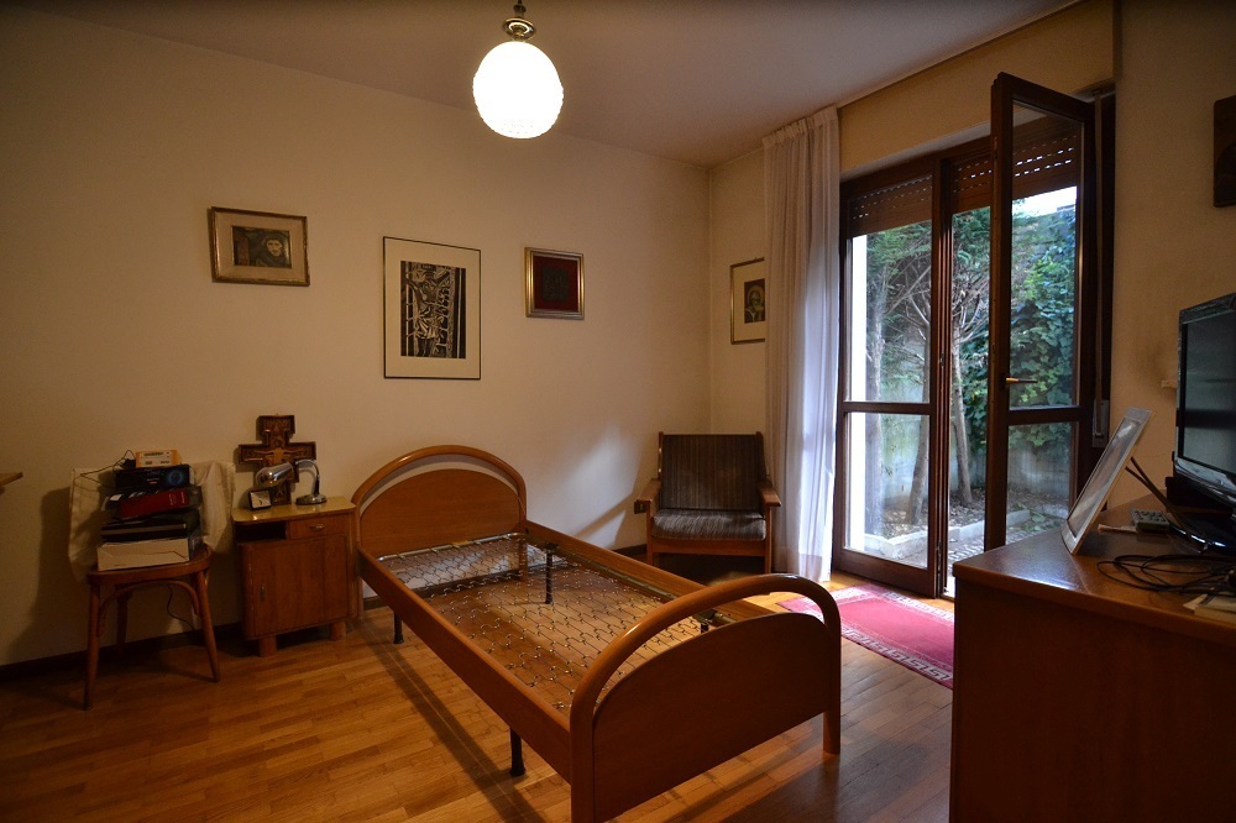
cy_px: 412
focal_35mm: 16
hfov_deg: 95.0
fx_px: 566
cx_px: 618
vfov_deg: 72.0
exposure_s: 1/60
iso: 1250
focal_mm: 11
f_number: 2.8
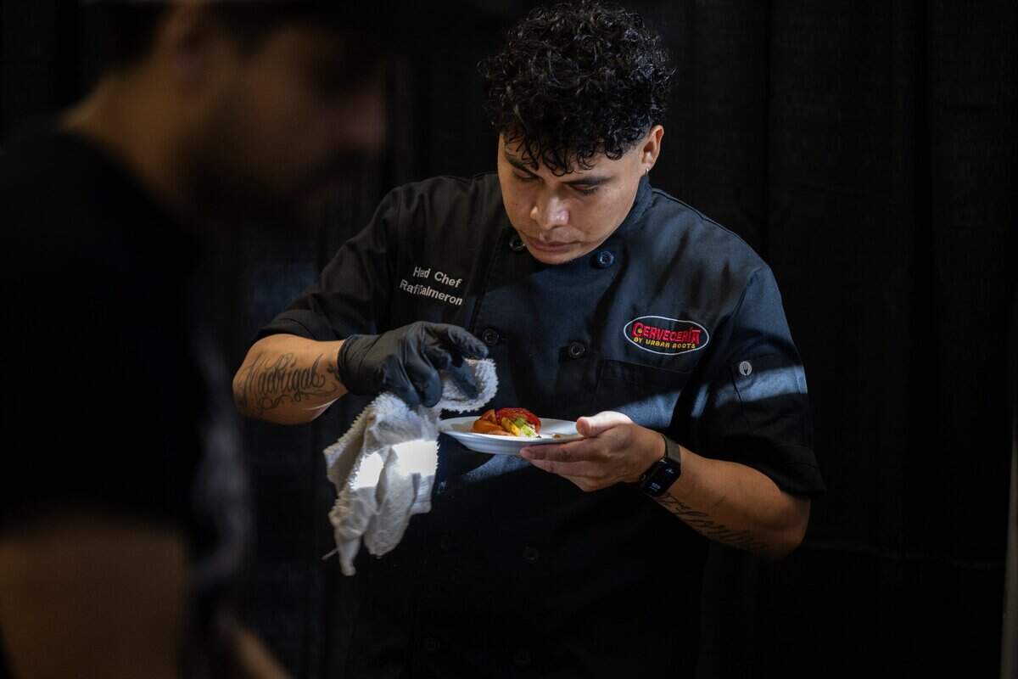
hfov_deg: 12.5
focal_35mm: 165
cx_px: 509
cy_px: 340
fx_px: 4665
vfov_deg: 8.3
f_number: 3.2
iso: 1000
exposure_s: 1/200
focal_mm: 165
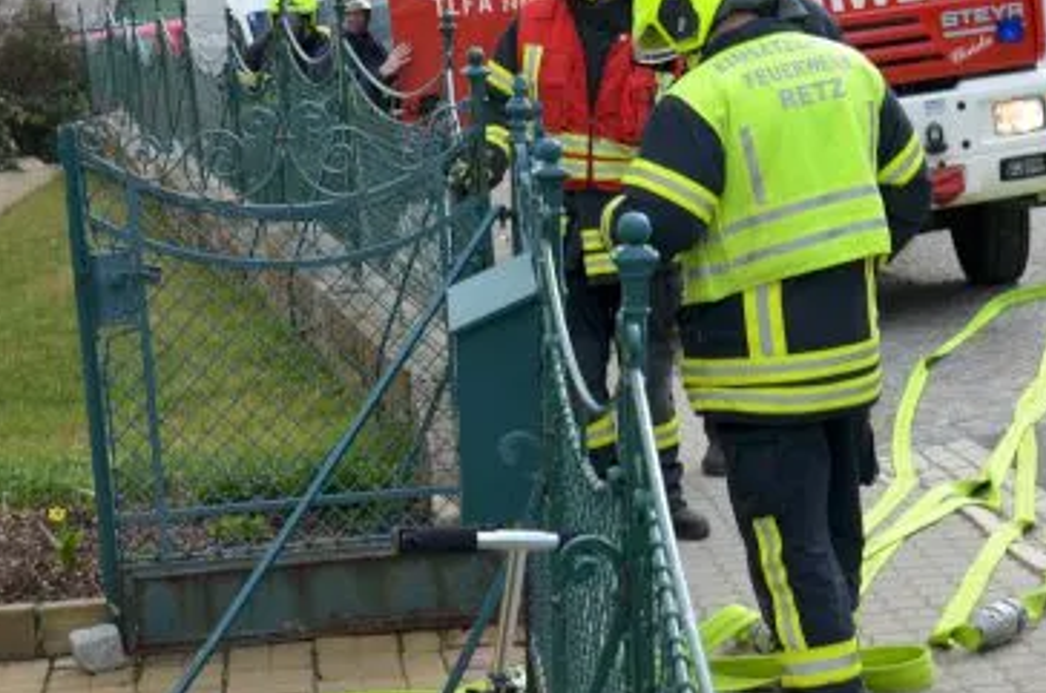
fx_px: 2638
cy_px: 397
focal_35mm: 91
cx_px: 842
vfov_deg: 14.9
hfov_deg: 22.1
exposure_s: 1/200
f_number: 7.1
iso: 200
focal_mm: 34
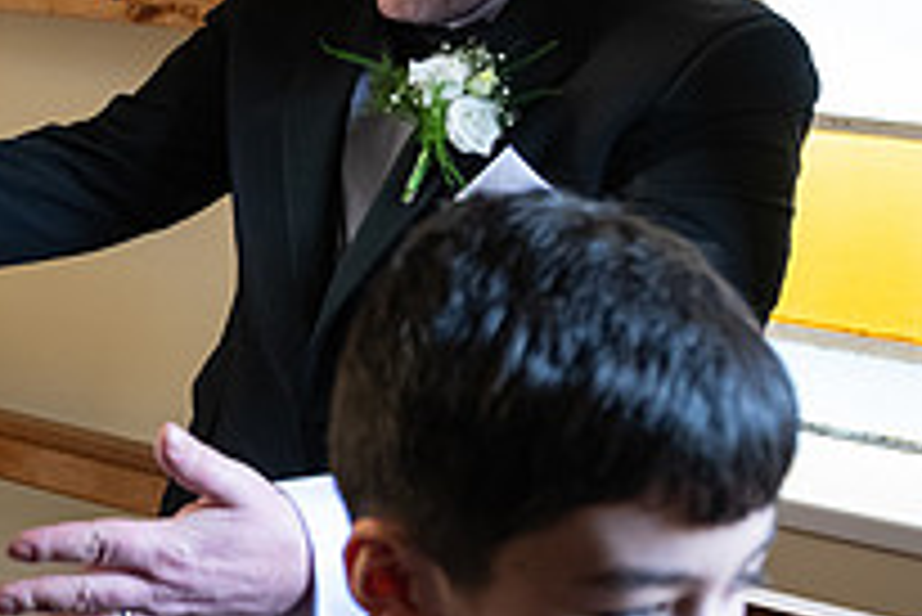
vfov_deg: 19.8
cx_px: -40
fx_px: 1743
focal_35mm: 68
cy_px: 106
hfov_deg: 27.6
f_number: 3.5
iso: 1250
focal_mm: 24
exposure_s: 1/160
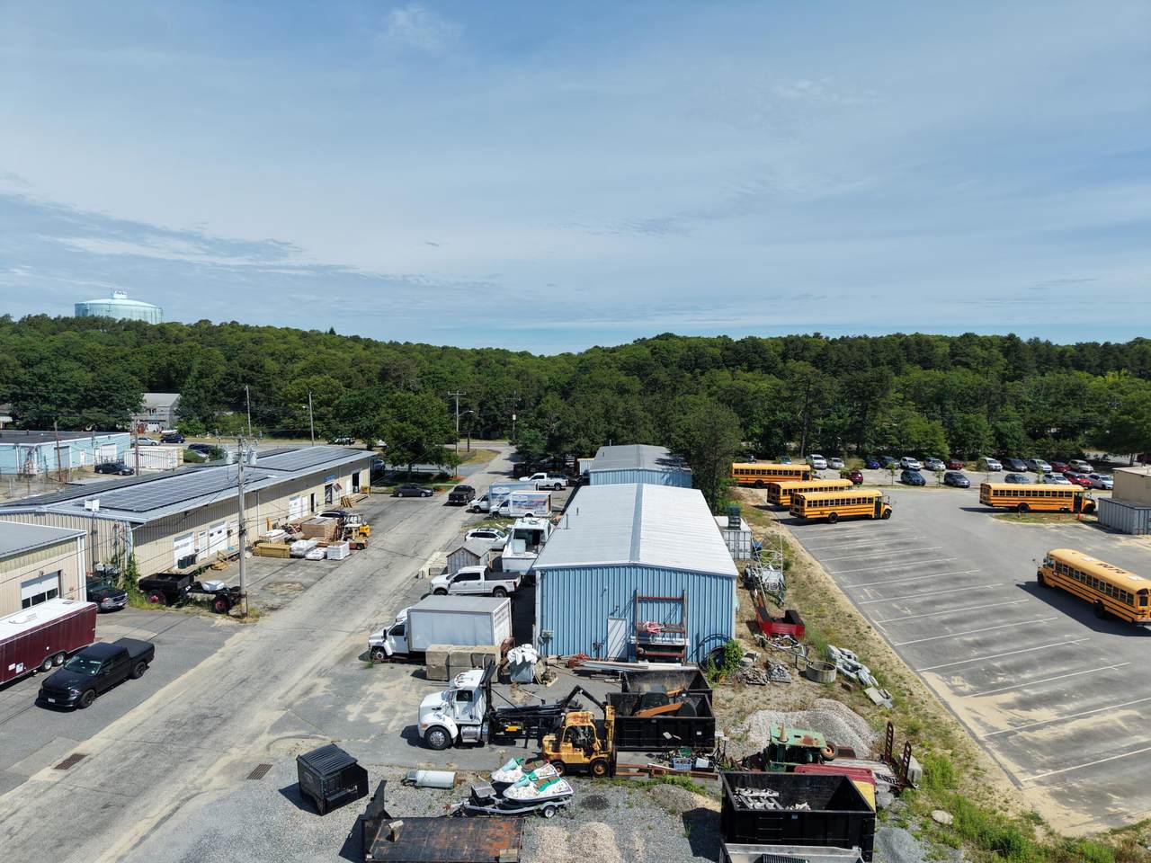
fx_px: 798
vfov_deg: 56.8
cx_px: 576
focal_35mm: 24
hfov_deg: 71.6
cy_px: 432
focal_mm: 8.67
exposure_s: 1/6400
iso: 200
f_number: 1.8
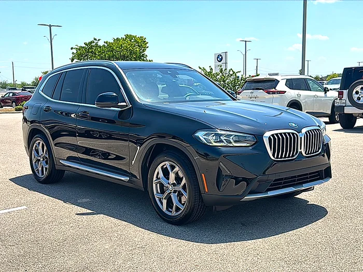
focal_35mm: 37
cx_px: 182
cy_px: 136
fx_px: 388
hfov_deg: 50.1
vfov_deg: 38.7
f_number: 1.78
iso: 80
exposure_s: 1/4386
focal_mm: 6.86
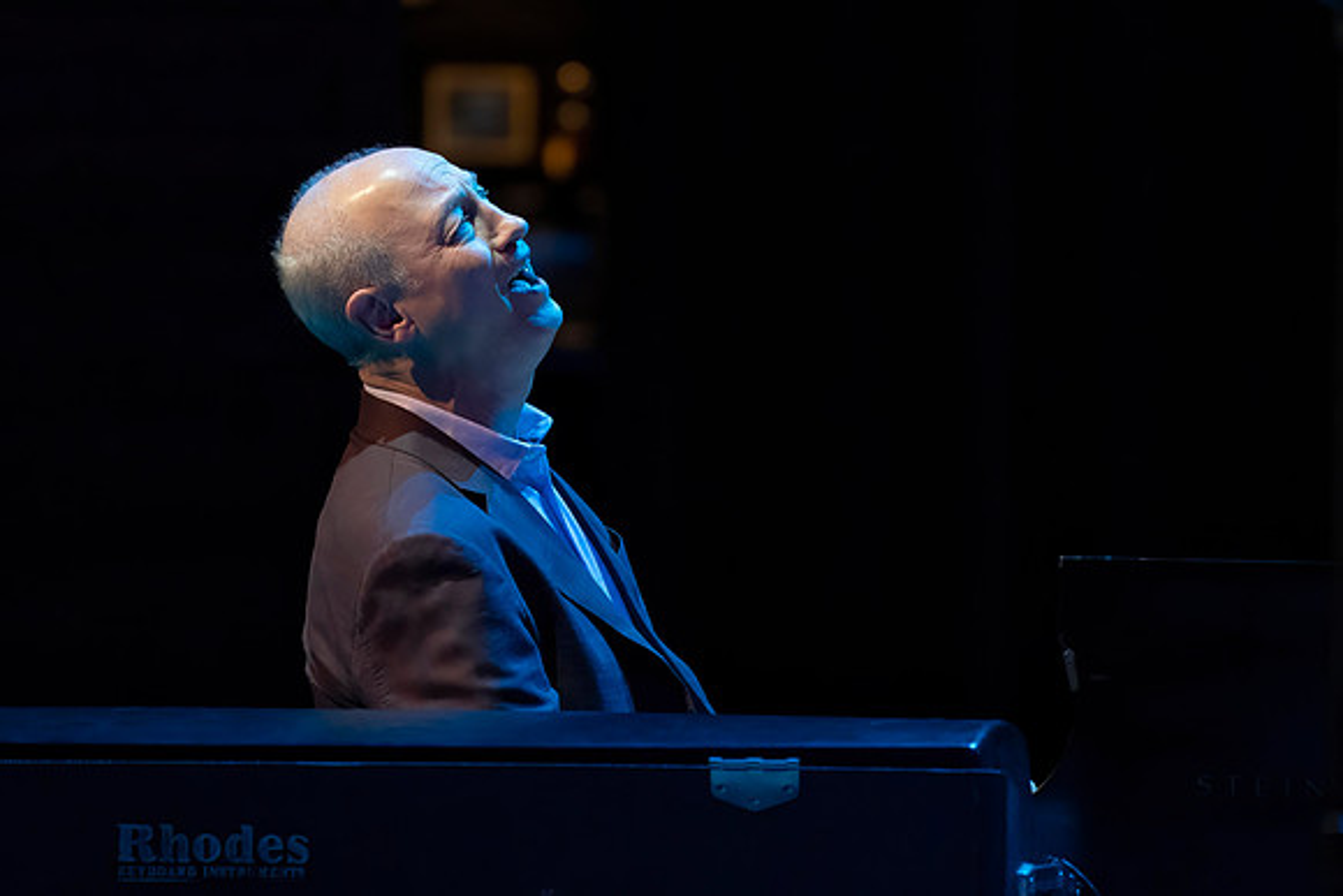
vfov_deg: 2.3
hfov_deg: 3.4
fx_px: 22555
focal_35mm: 604
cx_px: 593
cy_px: 337
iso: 5000
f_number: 5.6
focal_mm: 400
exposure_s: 1/250
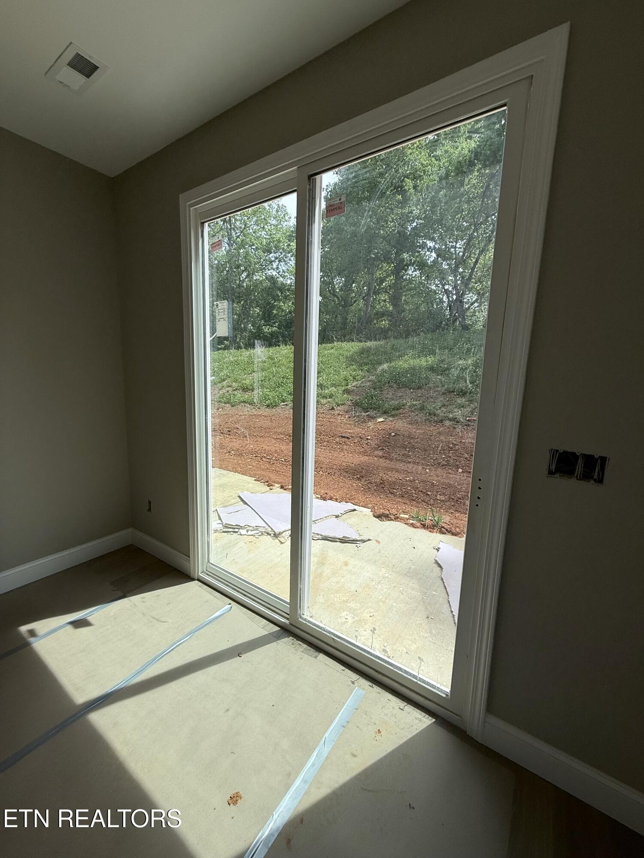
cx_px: 322
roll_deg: -2.6
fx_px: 347
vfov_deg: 102.1
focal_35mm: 14
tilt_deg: -7.5
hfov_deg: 85.7
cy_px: 429
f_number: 2.2
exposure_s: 1/1285
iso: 50
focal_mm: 2.22
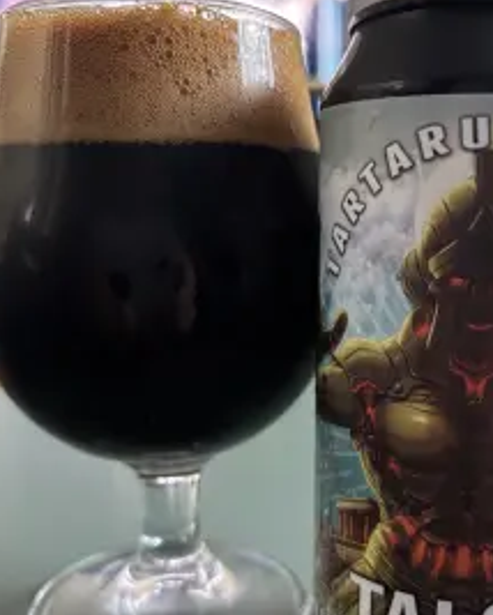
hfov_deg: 39.0
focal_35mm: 38
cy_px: 378
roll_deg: -1.5
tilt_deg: -13.3
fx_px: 692
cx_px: 306
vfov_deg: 47.5
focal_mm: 5.96
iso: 640
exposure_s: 1/33
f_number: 1.6
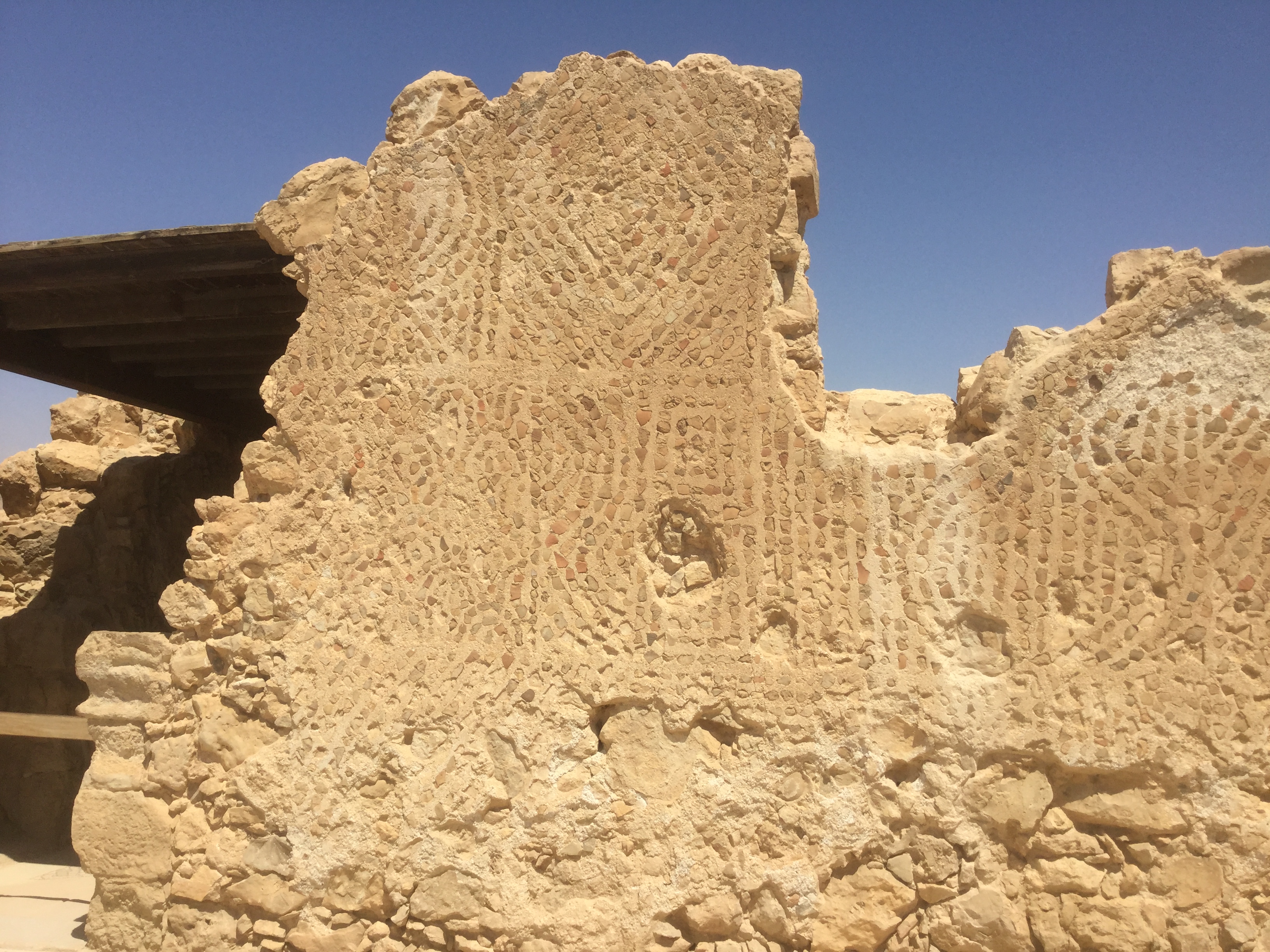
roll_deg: -0.8
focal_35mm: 31
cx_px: 635
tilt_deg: +5.4
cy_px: 476
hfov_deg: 58.4
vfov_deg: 45.4
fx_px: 1137
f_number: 2.4
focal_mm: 3.3
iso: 25
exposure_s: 1/2331
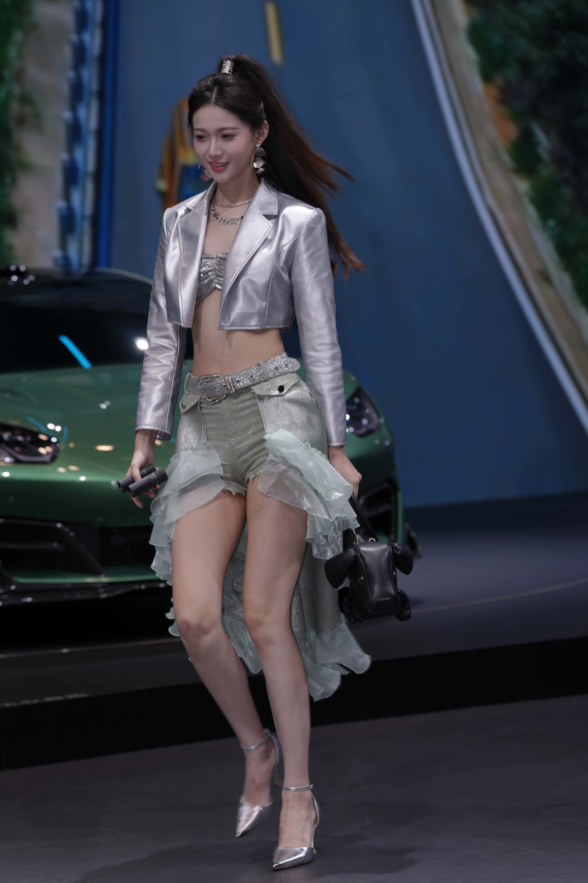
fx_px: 2964
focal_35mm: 121
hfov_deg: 11.3
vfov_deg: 16.9
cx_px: 294
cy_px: 442
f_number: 4.5
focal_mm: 121
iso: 100
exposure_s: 1/160
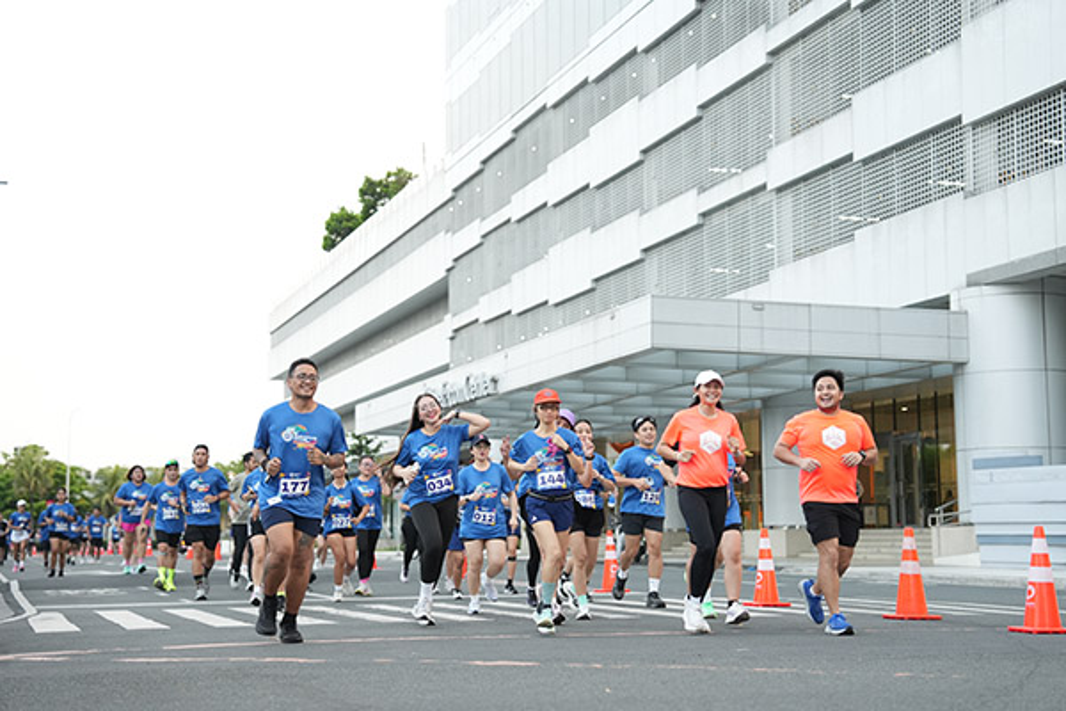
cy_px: 356
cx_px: 533
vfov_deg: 23.0
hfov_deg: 33.9
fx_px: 1747
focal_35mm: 59
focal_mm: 59
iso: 2000
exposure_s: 1/640
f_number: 2.8
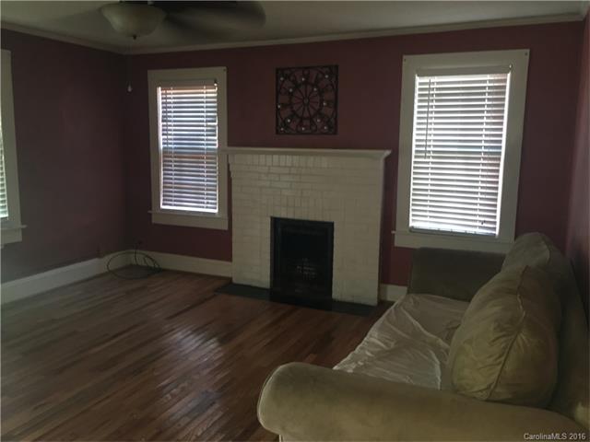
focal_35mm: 29
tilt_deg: -7.5
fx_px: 494
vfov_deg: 48.2
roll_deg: -0.7
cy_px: 221
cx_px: 295
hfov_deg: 61.7
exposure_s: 1/16
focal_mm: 4.15
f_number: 2.2
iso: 80
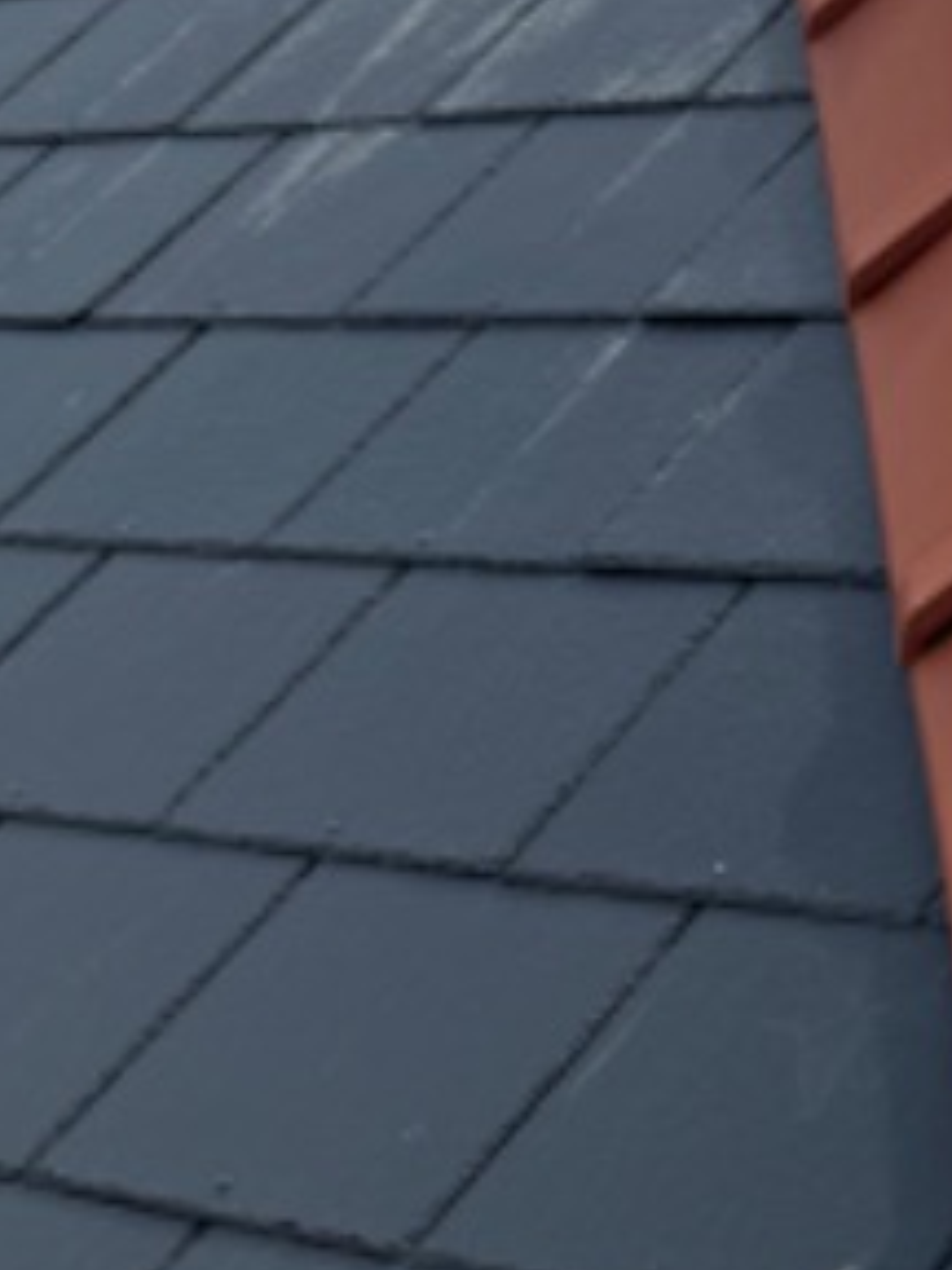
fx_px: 3667
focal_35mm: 100
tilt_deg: -11.8
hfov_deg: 14.5
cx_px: 983
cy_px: 842
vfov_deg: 19.6
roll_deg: +2.9
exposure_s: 1/10417
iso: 80
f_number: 1.78
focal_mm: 6.76
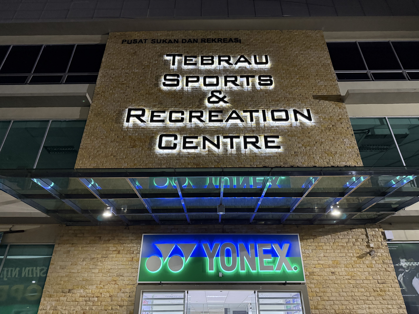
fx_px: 291
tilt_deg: +30.3
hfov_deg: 71.6
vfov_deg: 56.8
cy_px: 157
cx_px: 210
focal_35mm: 24
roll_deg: -0.2
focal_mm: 6.76
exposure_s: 1/50
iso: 800
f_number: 1.78
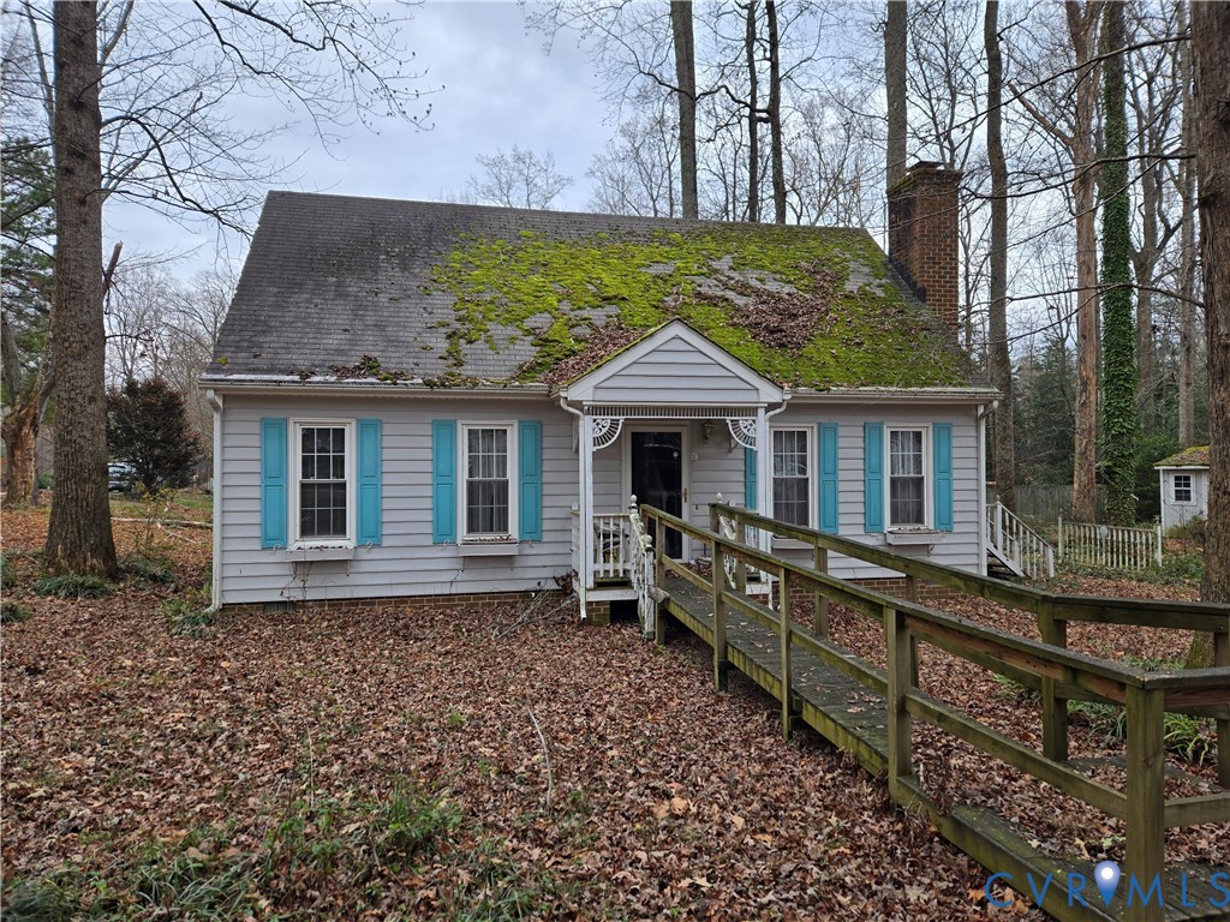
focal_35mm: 23
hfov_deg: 73.9
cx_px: 615
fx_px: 817
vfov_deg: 58.9
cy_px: 461
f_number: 1.8
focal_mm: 5.4
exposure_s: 1/202
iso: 25
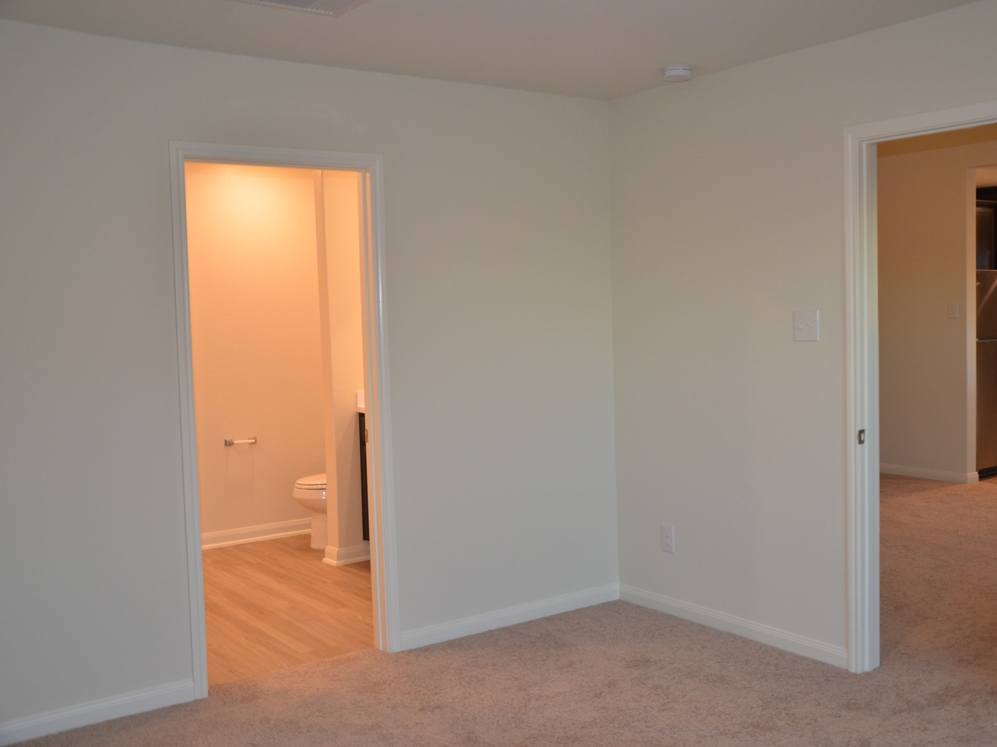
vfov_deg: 39.6
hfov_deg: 51.3
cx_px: 549
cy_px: 373
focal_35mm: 36
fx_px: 1037
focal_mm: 22
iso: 560
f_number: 3.8
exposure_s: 1/60
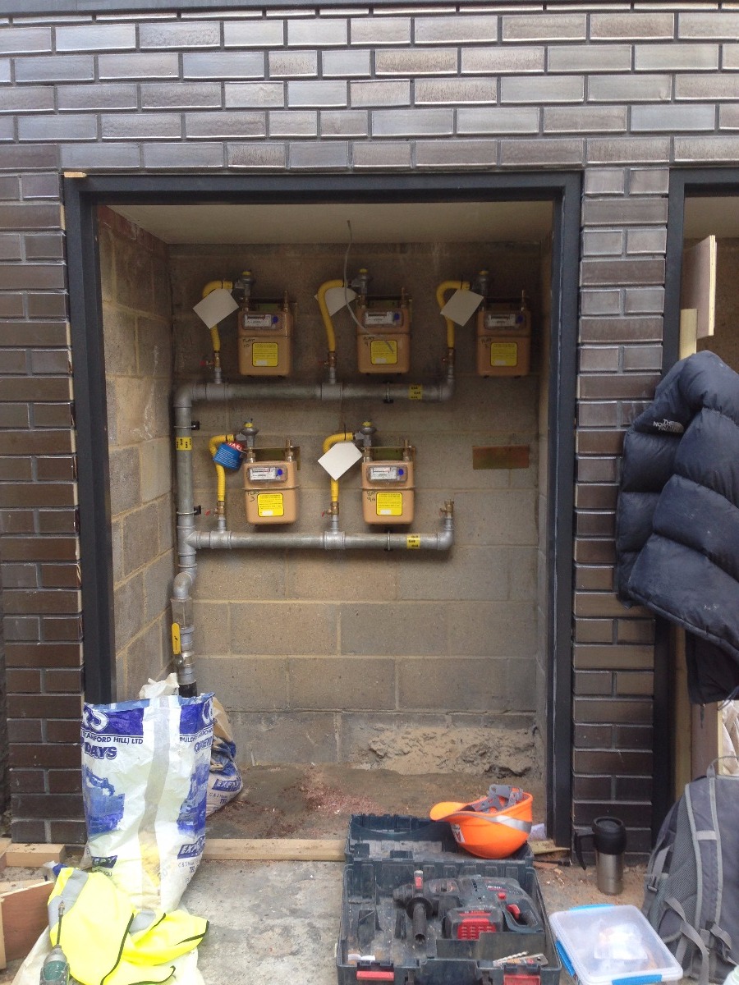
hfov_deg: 42.9
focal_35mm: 33
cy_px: 492
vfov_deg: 55.4
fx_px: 939
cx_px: 370
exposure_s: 1/60
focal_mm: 4.12
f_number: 2.4
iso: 64
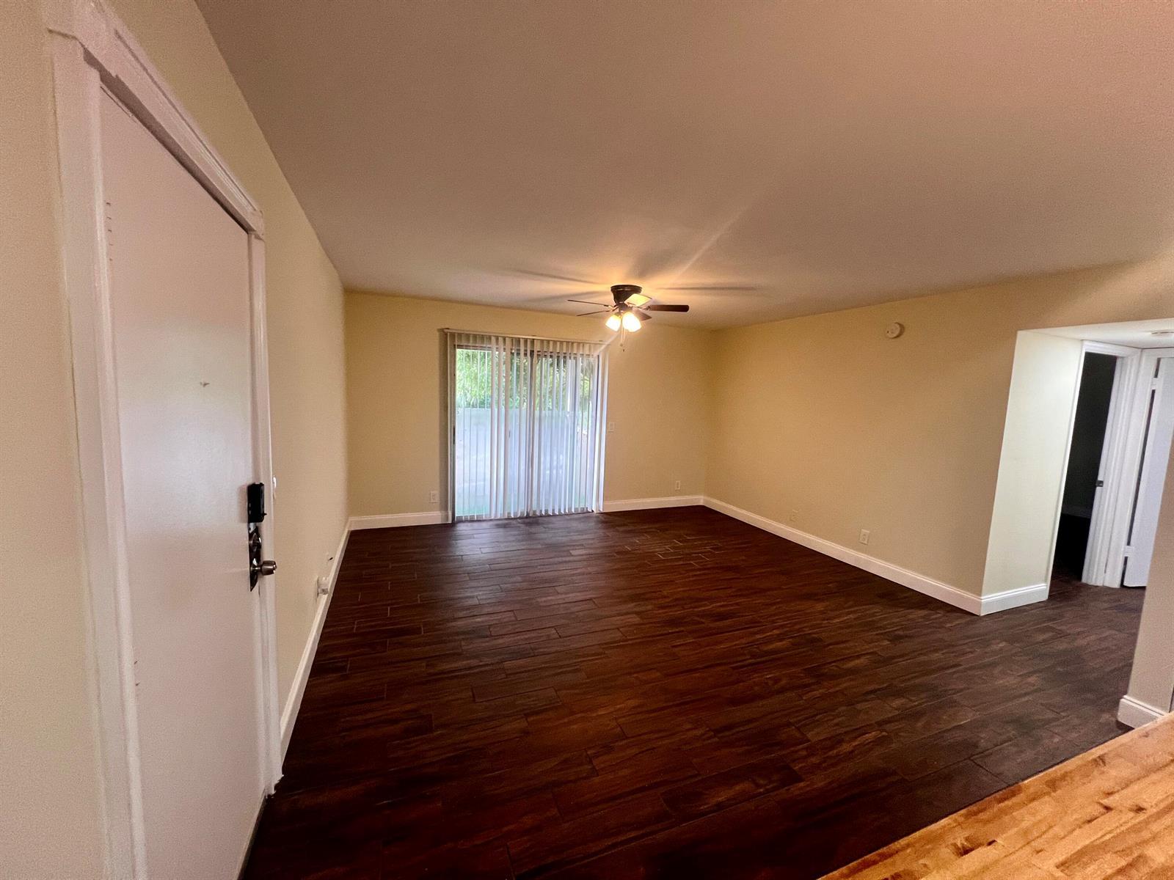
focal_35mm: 13
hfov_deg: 106.2
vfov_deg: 89.9
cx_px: 587
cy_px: 440
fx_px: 441
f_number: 1.8
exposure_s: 1/60
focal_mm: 1.57
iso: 200
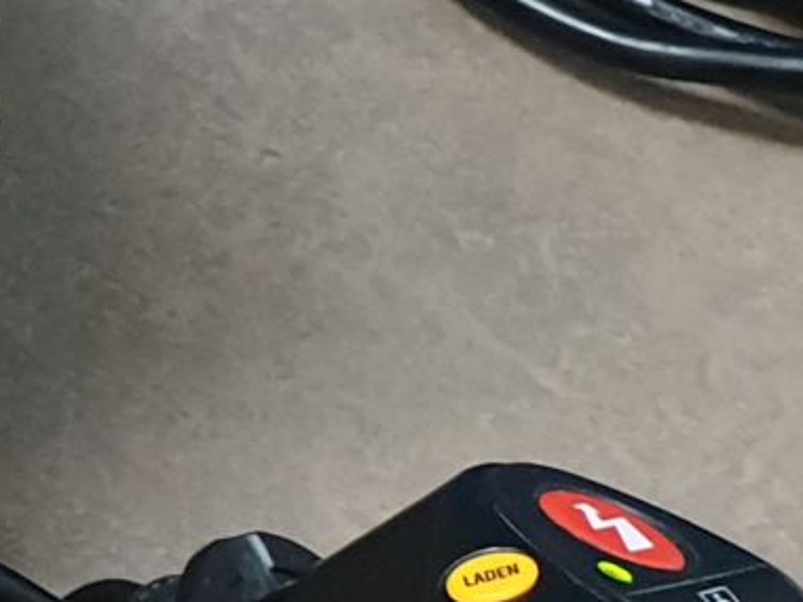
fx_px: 4060
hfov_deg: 9.7
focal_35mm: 175
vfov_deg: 8.5
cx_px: -1245
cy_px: 154
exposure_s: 1/50
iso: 320
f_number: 2.4
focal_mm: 4.3
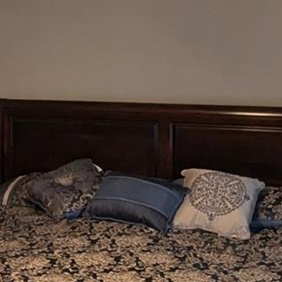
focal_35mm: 89
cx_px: -10
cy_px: 98
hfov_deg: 18.9
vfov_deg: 19.5
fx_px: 820
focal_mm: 2.35
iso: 101
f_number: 2.2
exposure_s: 1/40
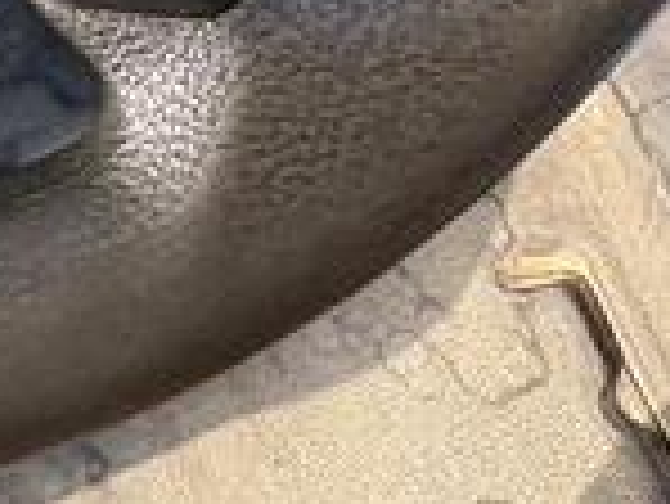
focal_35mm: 84
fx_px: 1627
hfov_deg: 22.2
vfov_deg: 13.1
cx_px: -27
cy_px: -711
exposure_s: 1/105
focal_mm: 2.22
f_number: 2.2
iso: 125
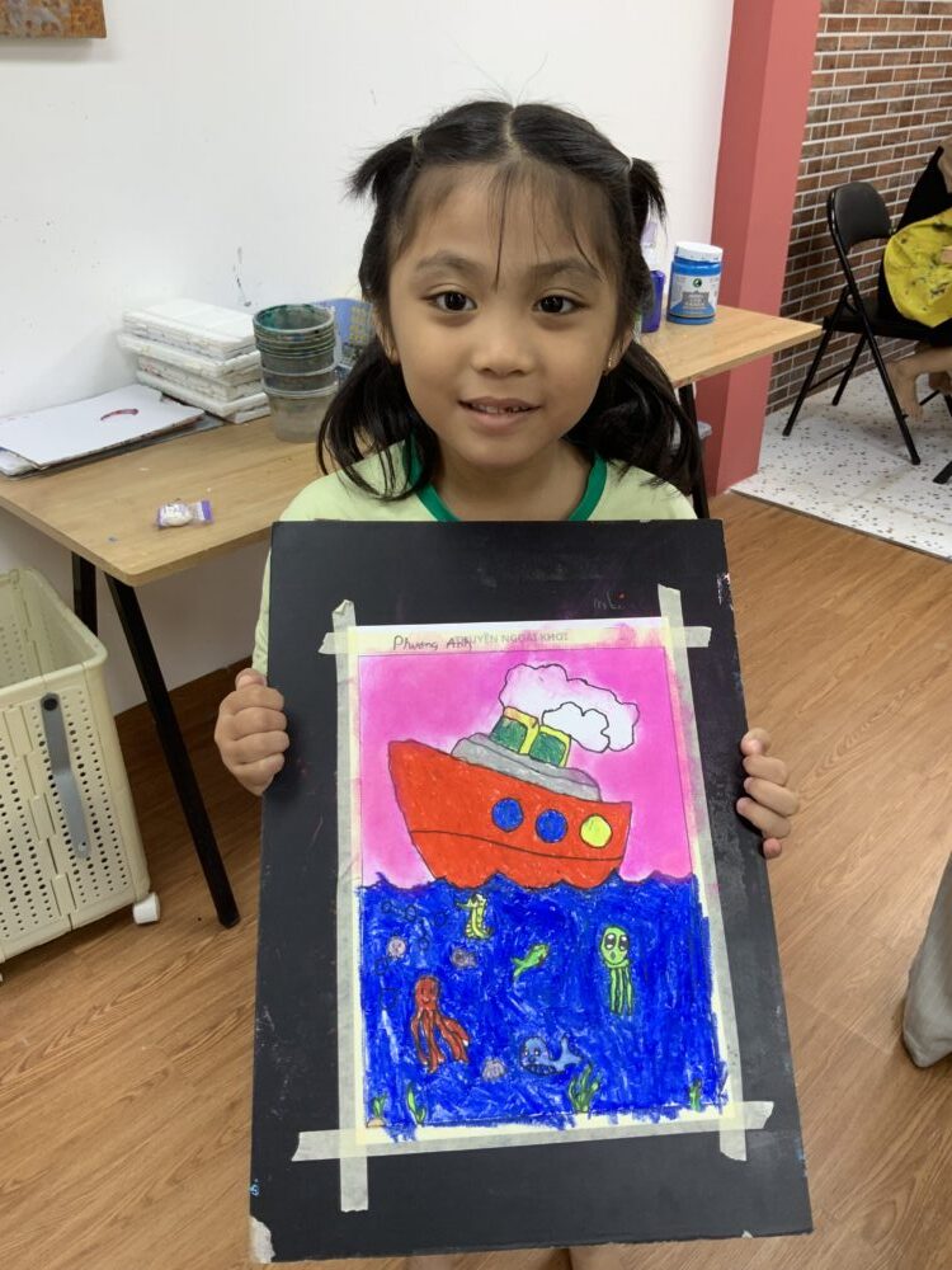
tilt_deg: -31.2
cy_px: 635
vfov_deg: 61.7
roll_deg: +0.3
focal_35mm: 29
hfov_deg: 48.2
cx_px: 476
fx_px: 1063
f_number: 1.8
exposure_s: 1/100
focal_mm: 3
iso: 50
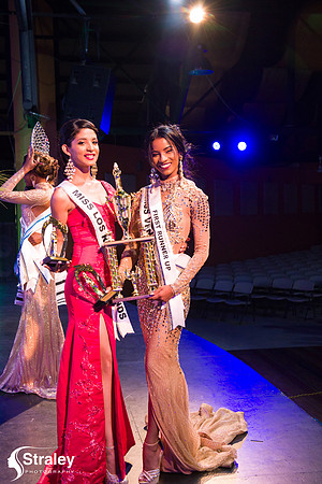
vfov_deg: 41.1
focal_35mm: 48
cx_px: 161
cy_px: 242
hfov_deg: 28.1
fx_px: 644
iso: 4000
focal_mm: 48
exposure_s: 1/160
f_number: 5
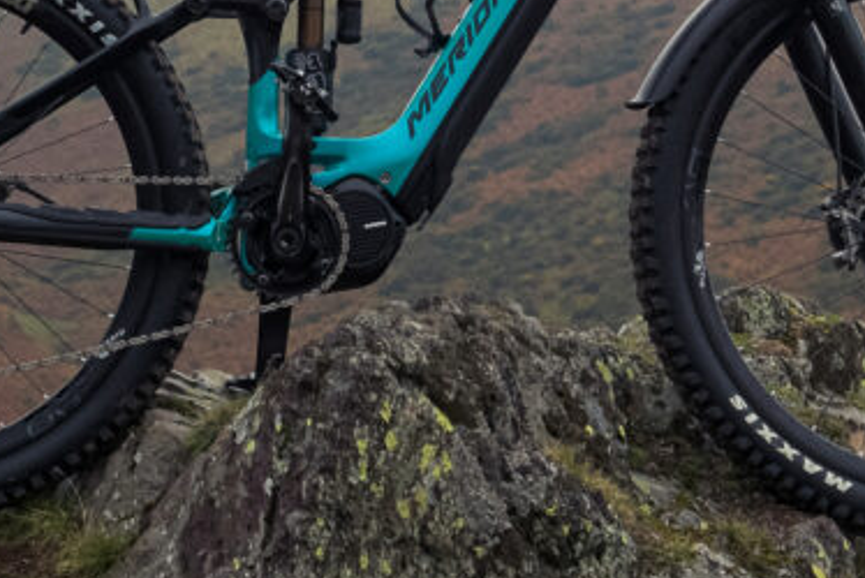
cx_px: 451
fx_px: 3751
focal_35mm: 156
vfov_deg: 8.8
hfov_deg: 13.2
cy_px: 13
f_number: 7.1
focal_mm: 38
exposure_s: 1/250
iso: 180
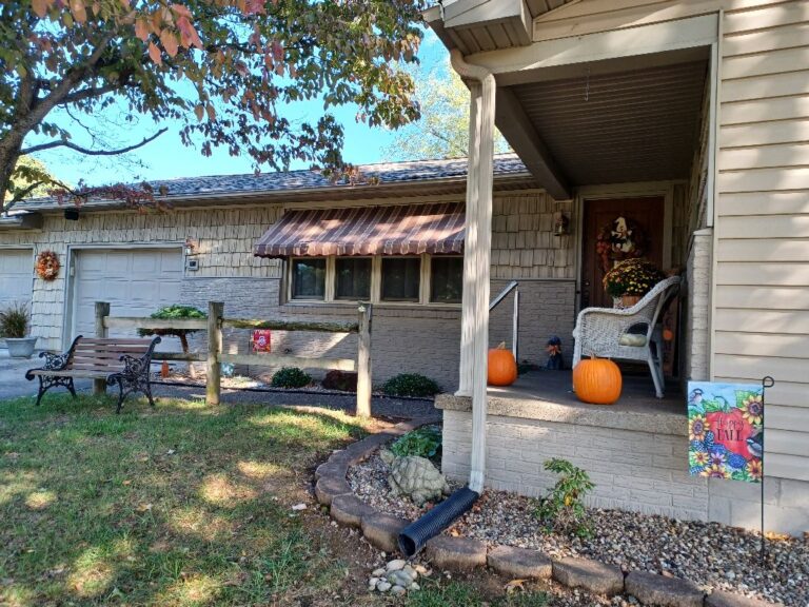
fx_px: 584
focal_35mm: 25
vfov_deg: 54.9
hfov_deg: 69.4
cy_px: 304
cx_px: 404
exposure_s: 1/60
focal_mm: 4.6
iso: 40
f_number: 1.8
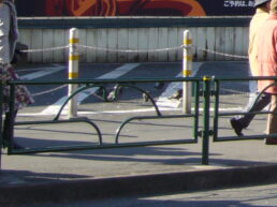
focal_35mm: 159
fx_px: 1271
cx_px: 498
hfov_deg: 11.5
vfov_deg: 9.2
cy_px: -68
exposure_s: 1/160
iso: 80
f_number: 6
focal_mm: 6.6
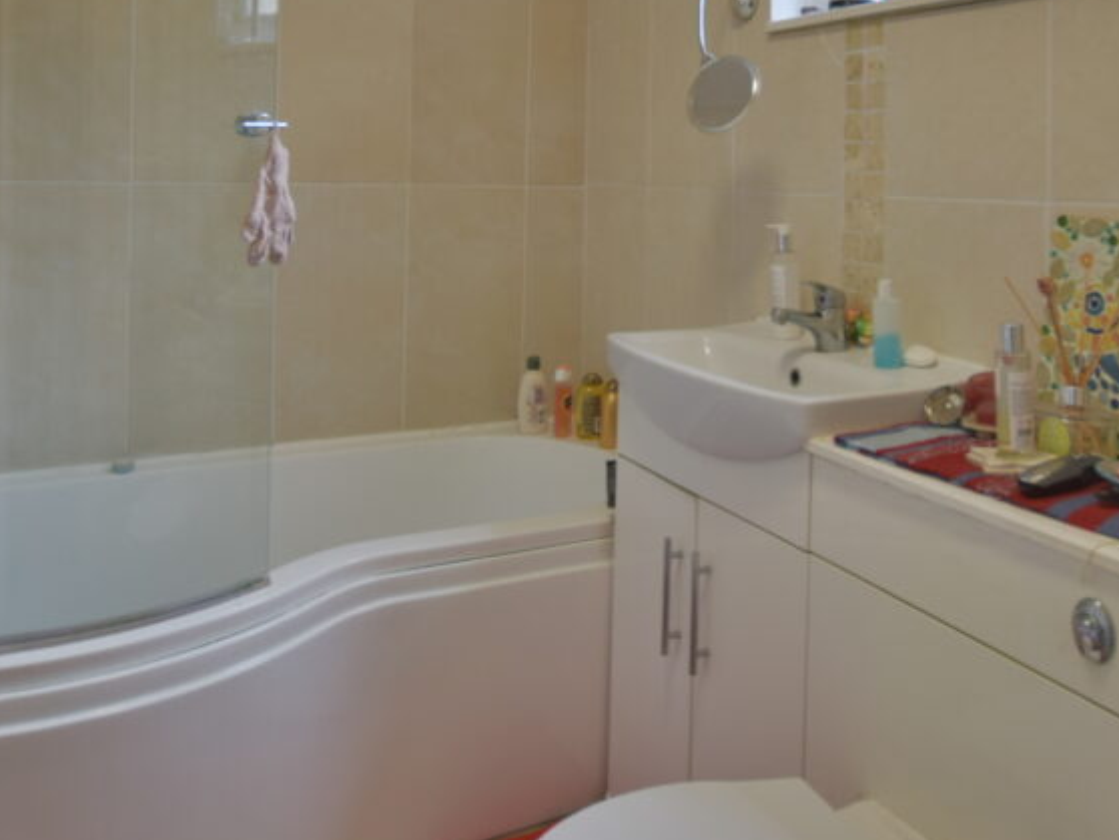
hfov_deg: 58.3
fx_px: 1003
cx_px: 539
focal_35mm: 31
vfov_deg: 43.3
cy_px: 165
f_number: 4
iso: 200
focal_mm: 10
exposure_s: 1/15
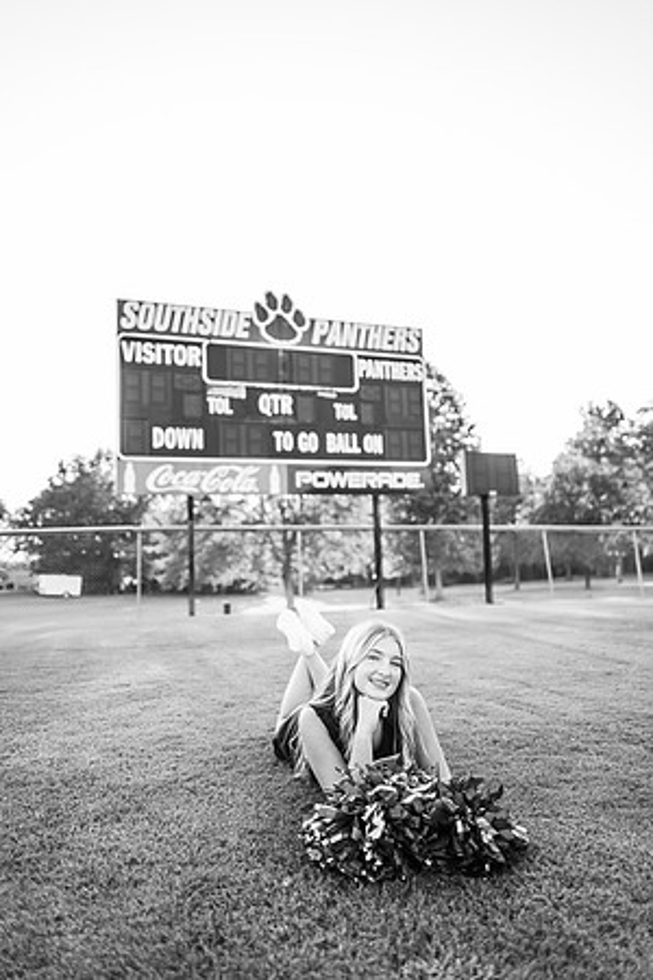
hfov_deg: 53.1
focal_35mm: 24
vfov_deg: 73.7
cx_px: 326
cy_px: 490
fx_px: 653
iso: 125
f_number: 2
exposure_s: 1/500
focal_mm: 24
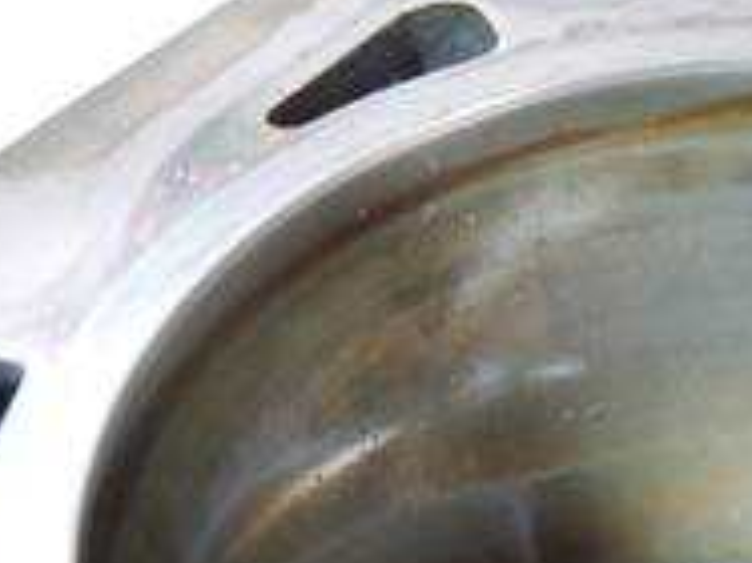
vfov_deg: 18.7
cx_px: 901
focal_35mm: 77
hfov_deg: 23.2
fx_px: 1672
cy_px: 547
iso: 3200
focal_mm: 15
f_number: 3.6
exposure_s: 1/100
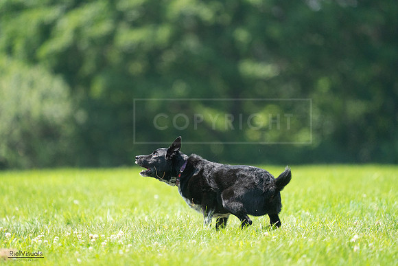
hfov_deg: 3.9
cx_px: 199
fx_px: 5849
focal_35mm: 529
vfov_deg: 2.6
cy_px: 133
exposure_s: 1/4000
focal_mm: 529
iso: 4000
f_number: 6.3
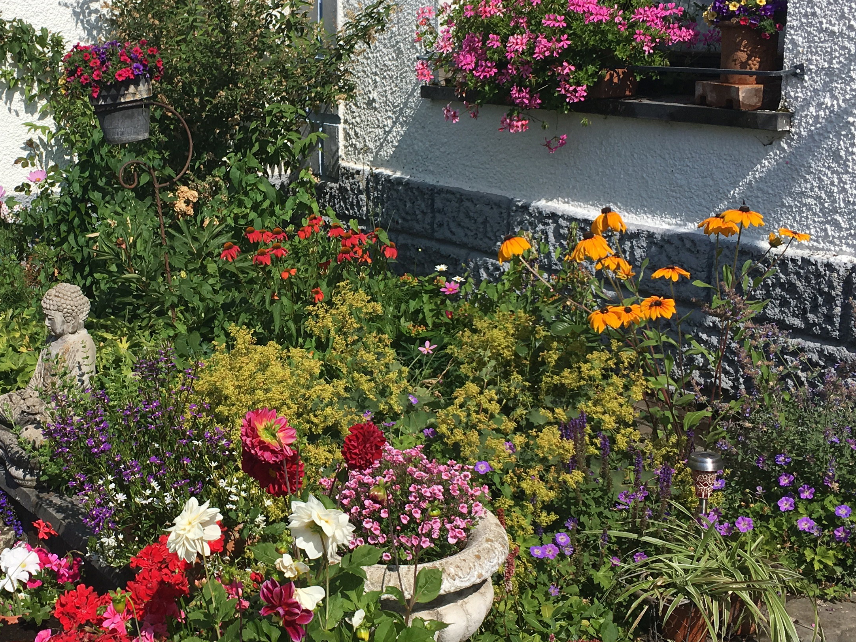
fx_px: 1335
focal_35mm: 54
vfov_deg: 27.0
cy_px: 306
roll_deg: +1.2
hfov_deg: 35.1
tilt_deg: -11.6
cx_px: 274
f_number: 2.2
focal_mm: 4.15
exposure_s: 1/2404
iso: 25
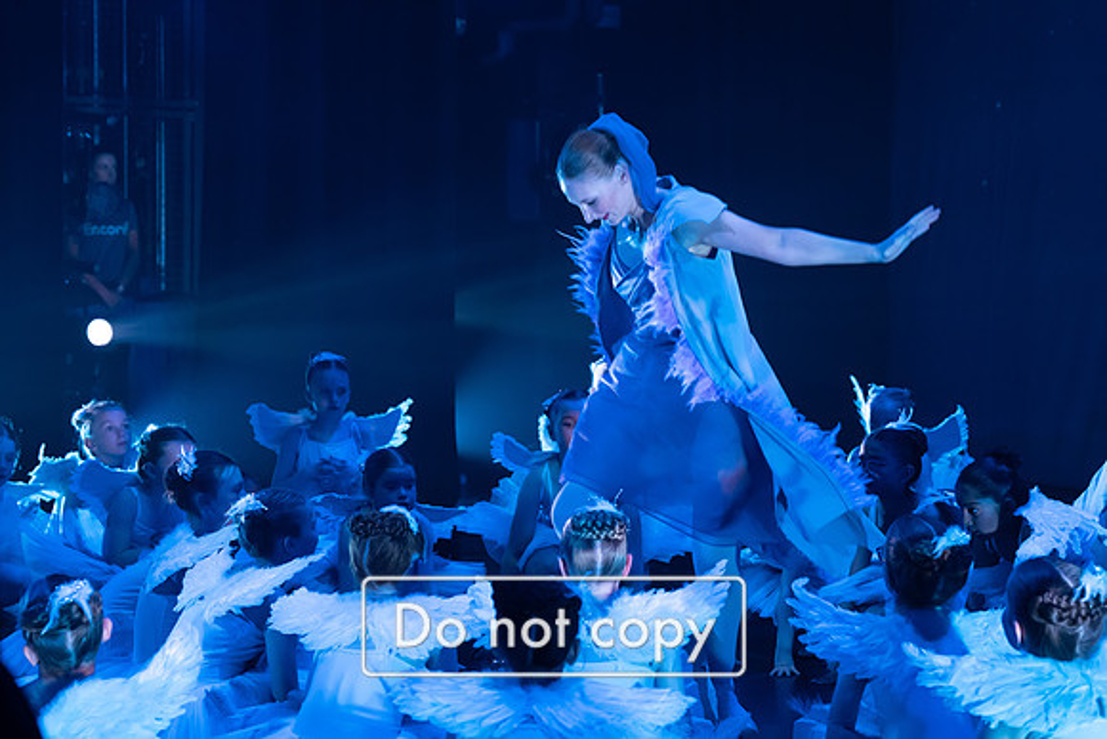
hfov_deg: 21.5
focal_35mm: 95
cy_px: 370
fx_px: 2922
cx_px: 554
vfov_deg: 14.4
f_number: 6.3
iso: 4000
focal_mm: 95
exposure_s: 1/250
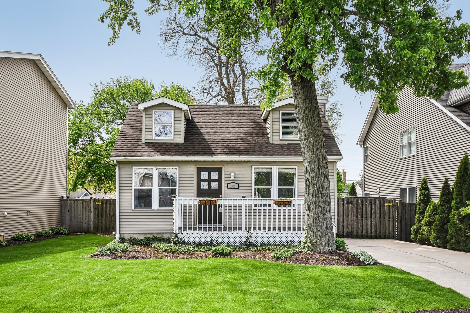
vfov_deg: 43.6
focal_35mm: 30
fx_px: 392
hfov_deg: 61.9
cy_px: 156
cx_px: 235
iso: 500
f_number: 8
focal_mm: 20
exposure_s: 1/640
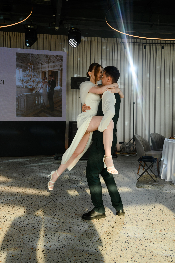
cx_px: 84
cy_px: 108
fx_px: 270
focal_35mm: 37
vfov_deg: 51.6
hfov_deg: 35.9
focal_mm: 30
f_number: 4
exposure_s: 1/200
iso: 250
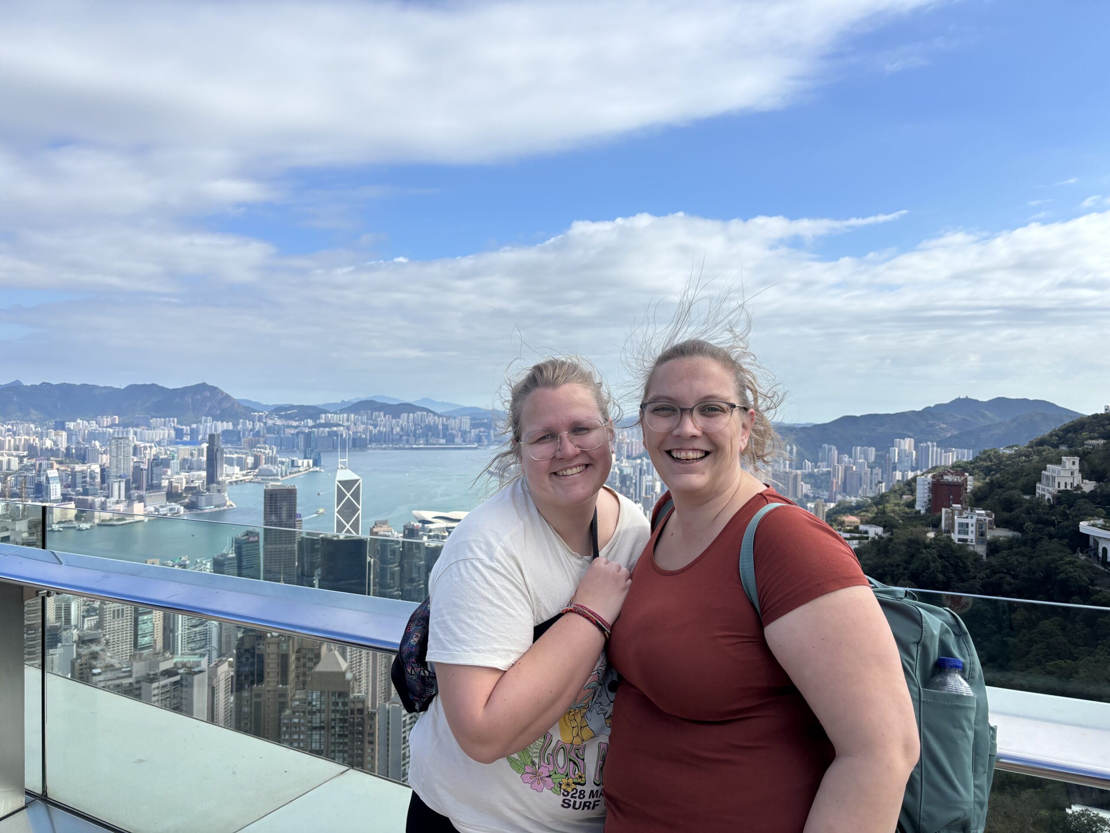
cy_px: 416
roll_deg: -0.6
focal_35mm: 26
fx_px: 834
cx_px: 555
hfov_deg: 67.3
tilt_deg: -2.1
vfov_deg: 53.1
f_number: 1.6
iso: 50
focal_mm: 5.96
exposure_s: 1/3788
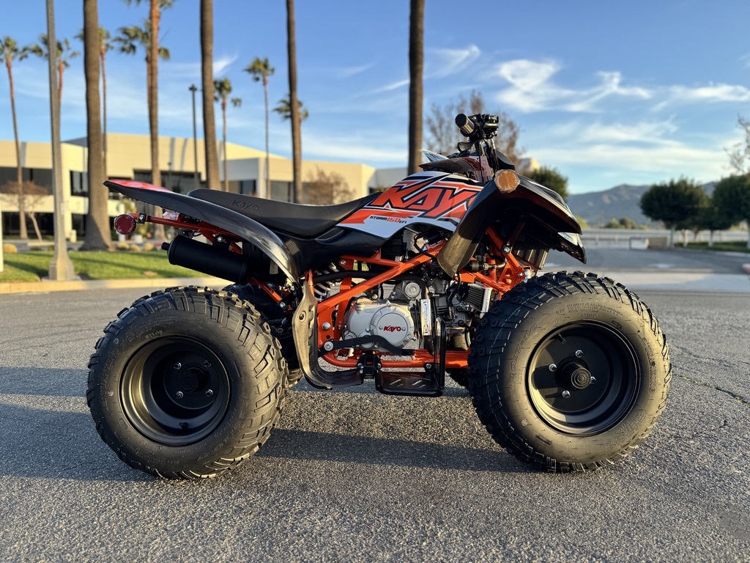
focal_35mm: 24
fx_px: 520
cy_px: 282
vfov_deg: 56.8
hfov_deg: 71.6
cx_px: 375
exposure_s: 1/782
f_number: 1.78
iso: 80
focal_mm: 6.76
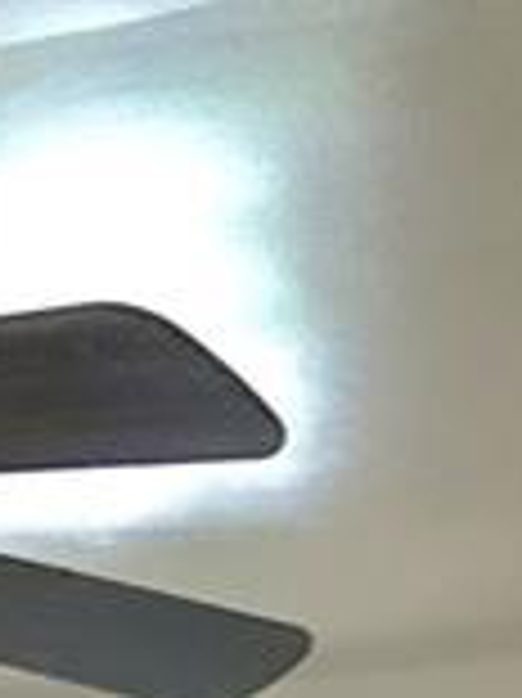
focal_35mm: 144
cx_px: -243
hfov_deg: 10.0
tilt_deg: -4.3
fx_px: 2899
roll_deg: -0.4
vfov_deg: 11.9
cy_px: 1477
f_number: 2.2
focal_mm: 4.15
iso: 50
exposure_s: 1/4
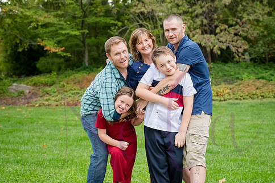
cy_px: 82
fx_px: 917
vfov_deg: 11.4
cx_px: 151
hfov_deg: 17.1
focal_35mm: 120
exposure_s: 1/250
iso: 1250
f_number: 5.6
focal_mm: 100
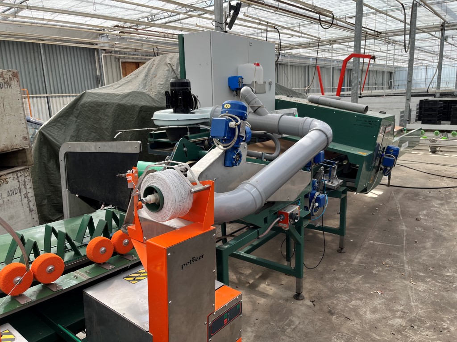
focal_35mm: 26
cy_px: 171
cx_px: 228
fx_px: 343
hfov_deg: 67.3
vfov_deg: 53.1
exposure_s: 1/260
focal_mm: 5.1
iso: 40
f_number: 1.6
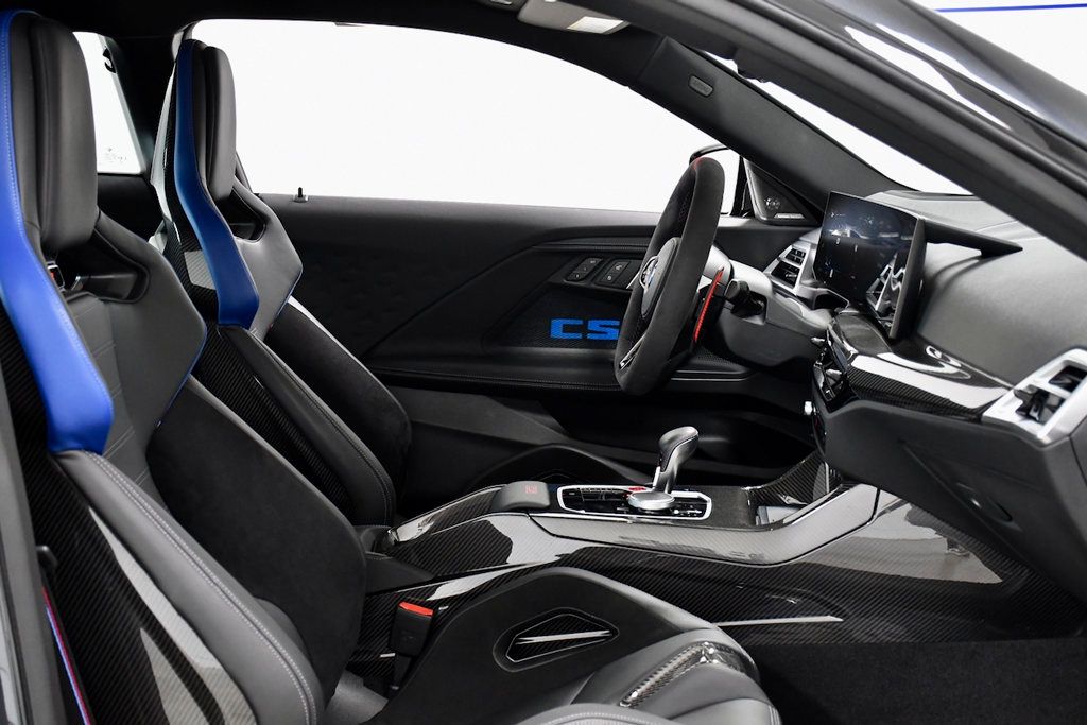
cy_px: 362
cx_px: 544
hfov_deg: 38.2
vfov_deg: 26.0
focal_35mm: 52
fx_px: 1570
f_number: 5.6
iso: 2500
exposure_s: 1/100
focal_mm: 35
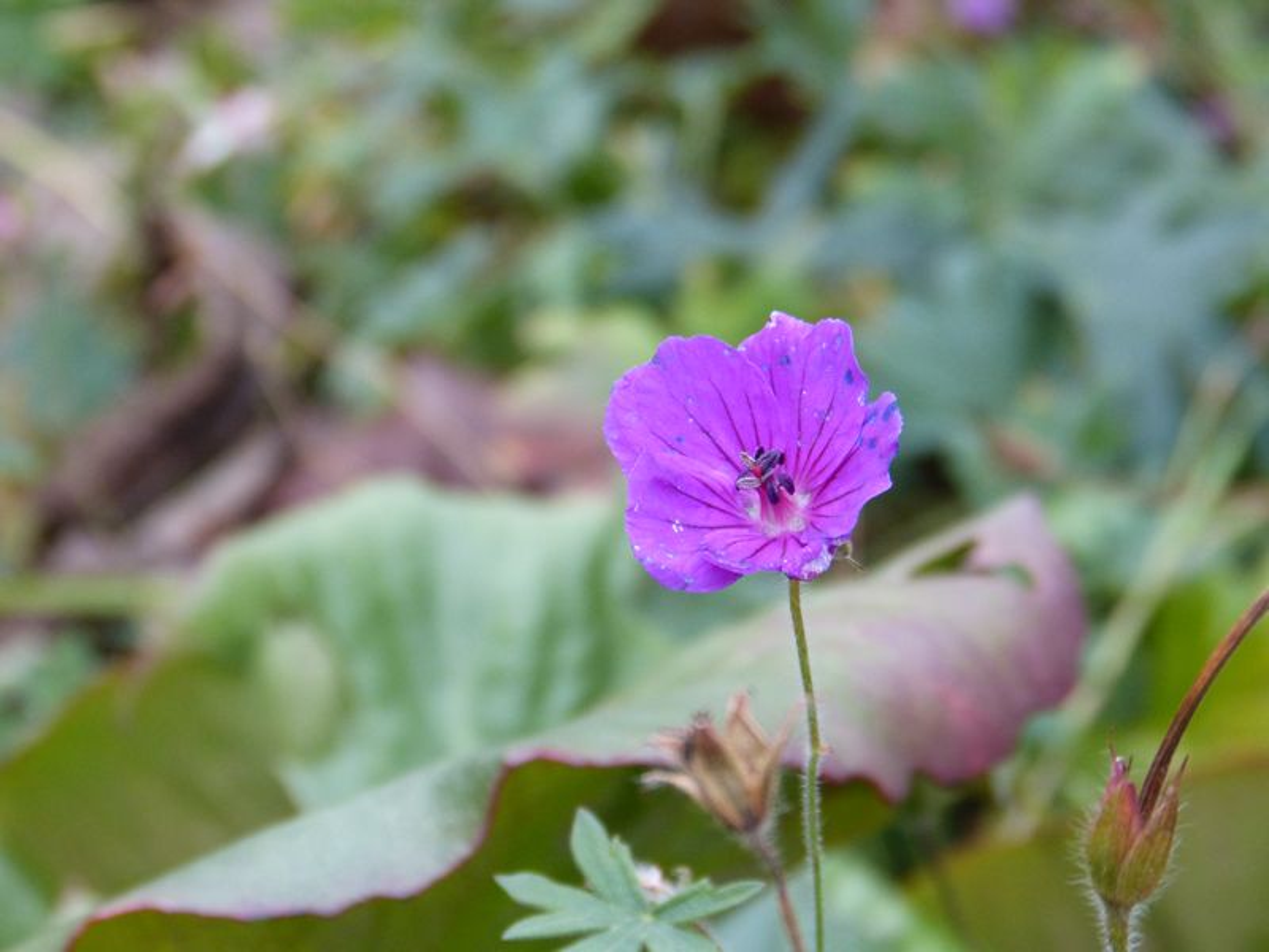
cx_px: 634
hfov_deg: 12.7
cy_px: 476
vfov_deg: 9.6
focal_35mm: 155
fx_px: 5682
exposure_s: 1/80
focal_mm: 27.9
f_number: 3.7
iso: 320
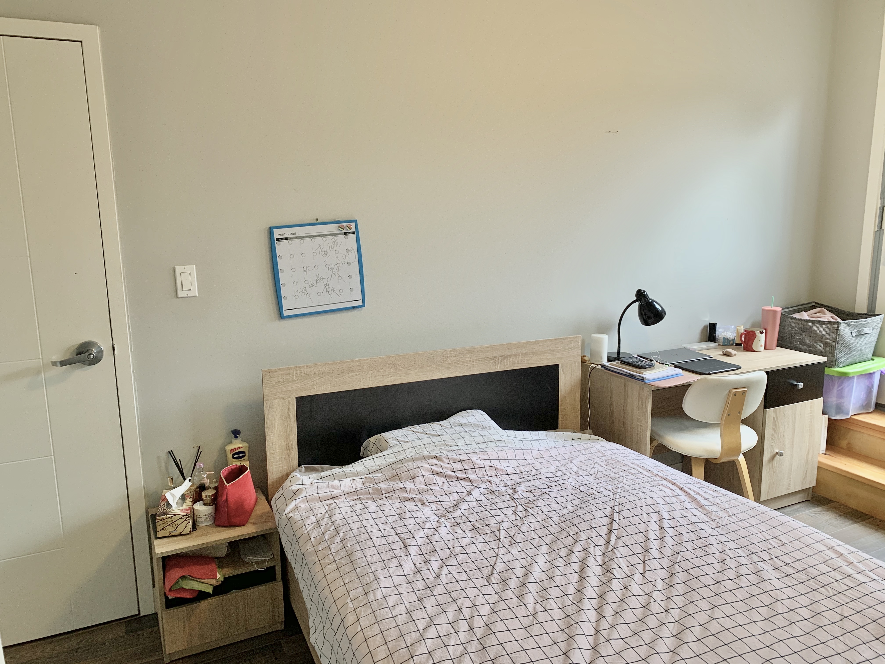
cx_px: 442
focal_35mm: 26
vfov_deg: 53.1
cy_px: 332
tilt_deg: -10.9
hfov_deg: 67.3
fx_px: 665
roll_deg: +0.1
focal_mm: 4.25
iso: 50
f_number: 1.8
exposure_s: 1/60
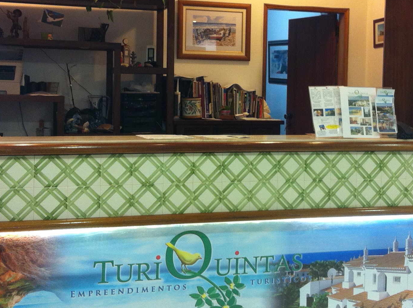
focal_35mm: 66
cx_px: 252
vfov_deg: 22.1
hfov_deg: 29.3
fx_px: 786
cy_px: 99
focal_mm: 3.85
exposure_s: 1/15
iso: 100
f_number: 2.8
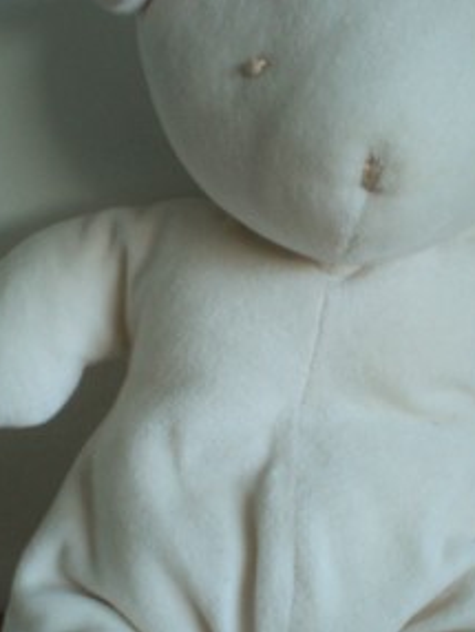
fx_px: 1261
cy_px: 396
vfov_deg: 28.0
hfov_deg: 21.3
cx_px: 300
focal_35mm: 69
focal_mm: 6.3
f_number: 3.1
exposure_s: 1/33
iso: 200
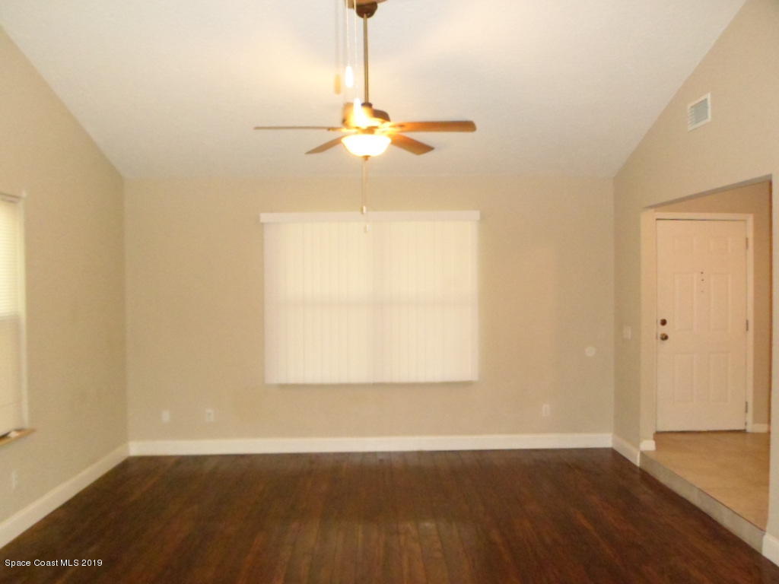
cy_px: 292
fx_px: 608
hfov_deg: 65.3
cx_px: 390
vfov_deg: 51.4
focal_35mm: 27
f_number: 3.3
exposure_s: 1/30
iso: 640
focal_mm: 4.9
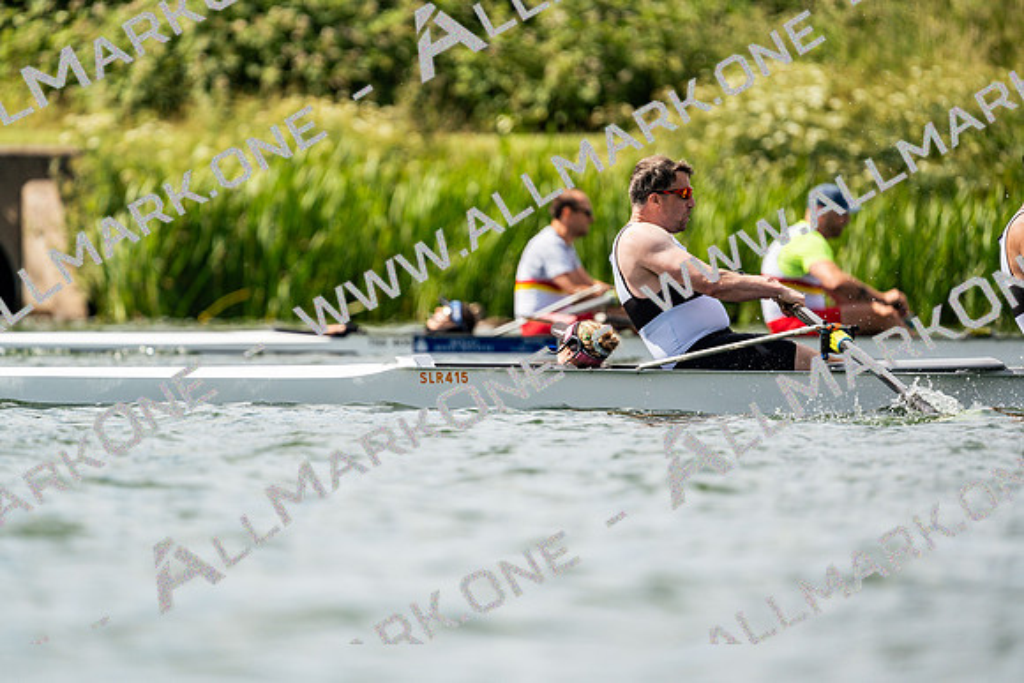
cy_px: 342
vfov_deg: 2.3
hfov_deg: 3.4
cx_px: 512
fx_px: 17070
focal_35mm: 600
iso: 250
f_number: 6.3
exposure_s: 1/2000
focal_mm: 600
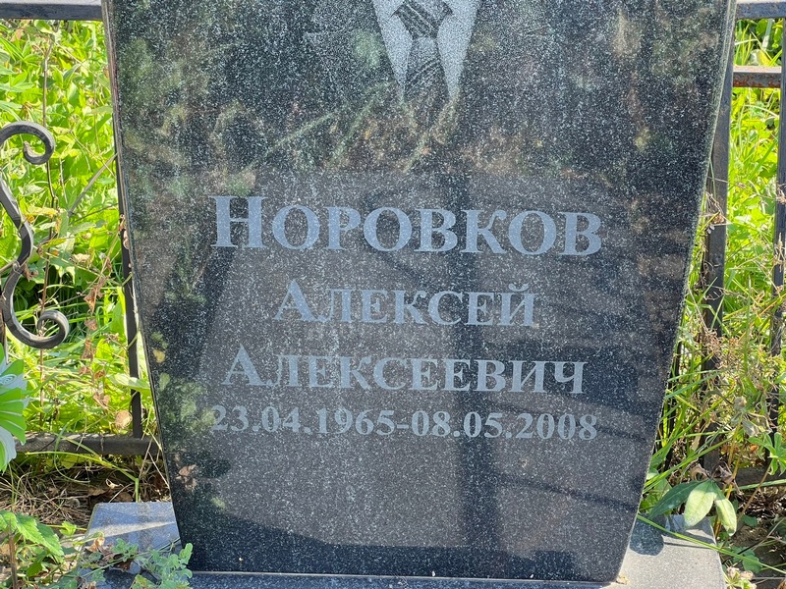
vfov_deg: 19.1
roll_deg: +0.3
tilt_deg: -27.6
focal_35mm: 77
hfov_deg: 25.3
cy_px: 294
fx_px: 1748
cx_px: 393
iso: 50
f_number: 2.8
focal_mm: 9
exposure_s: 1/99
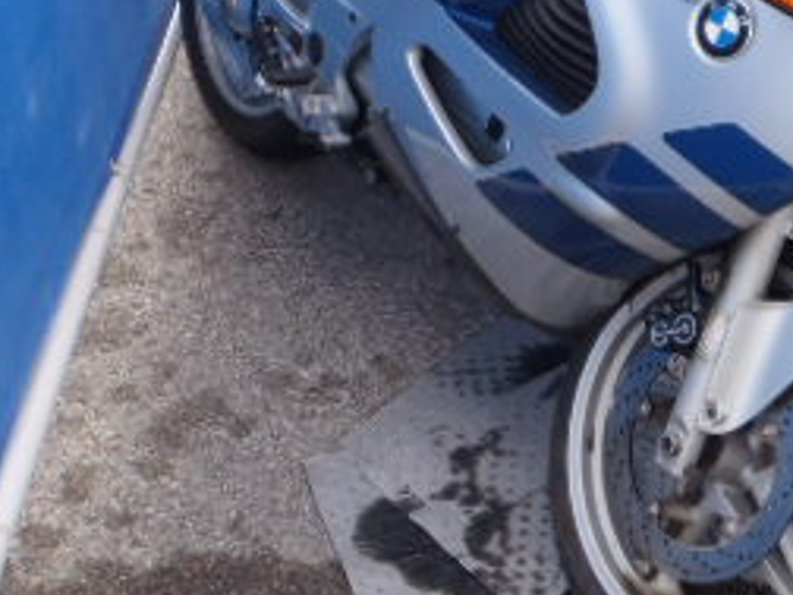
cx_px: 585
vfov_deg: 20.4
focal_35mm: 71
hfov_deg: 27.1
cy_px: 82
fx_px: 1627
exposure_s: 1/250
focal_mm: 5
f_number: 3.5
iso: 160
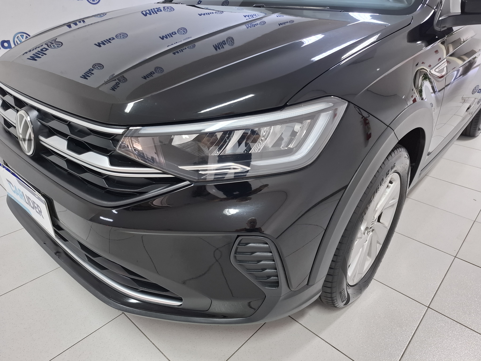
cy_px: 180
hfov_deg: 73.9
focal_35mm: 23
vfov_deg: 58.9
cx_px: 240
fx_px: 320
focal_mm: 5.54
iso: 250
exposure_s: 1/30
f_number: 1.8
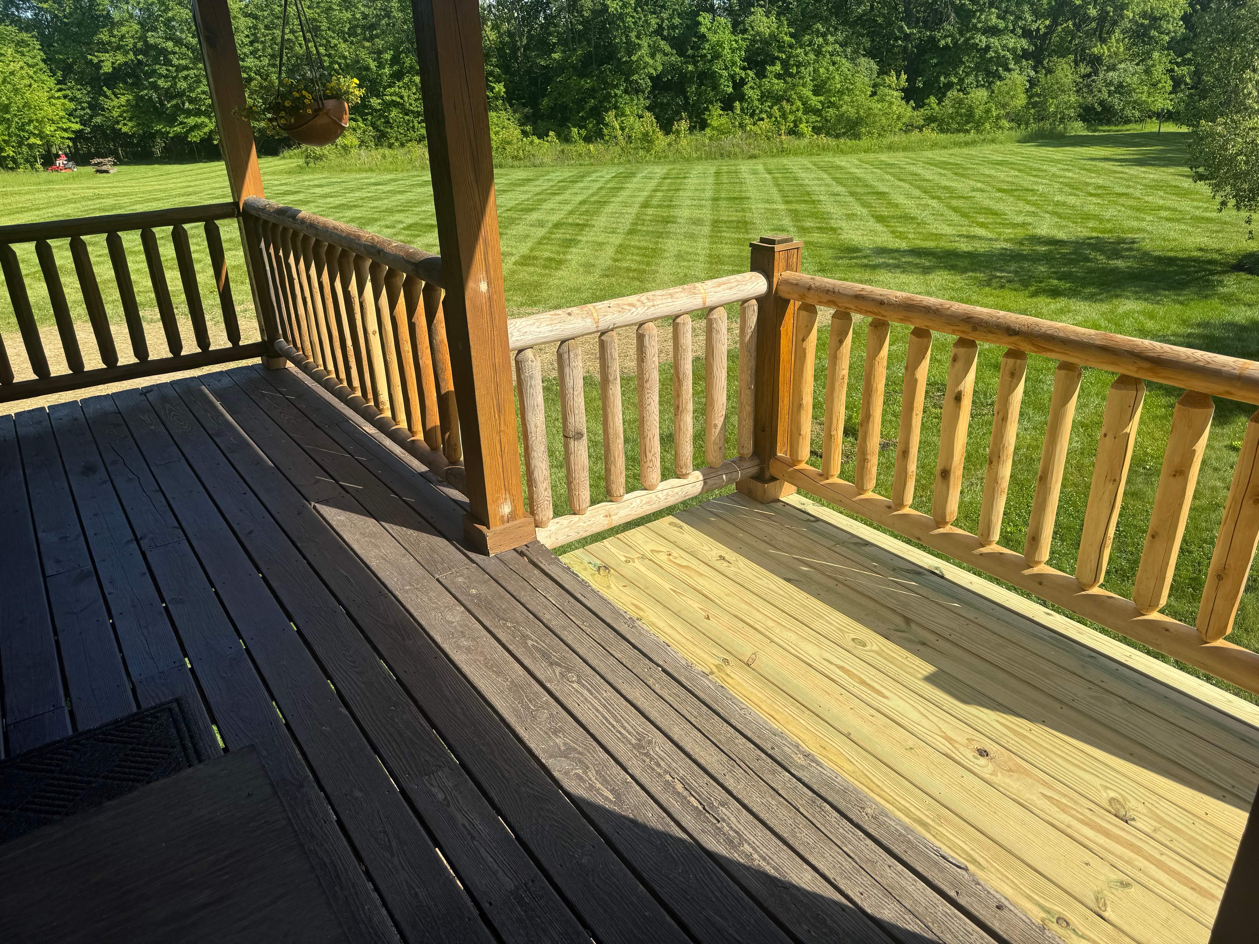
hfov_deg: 71.6
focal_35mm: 24
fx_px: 873
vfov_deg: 56.8
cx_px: 630
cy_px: 472
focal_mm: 6.76
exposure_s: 1/3413
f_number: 1.78
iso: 80
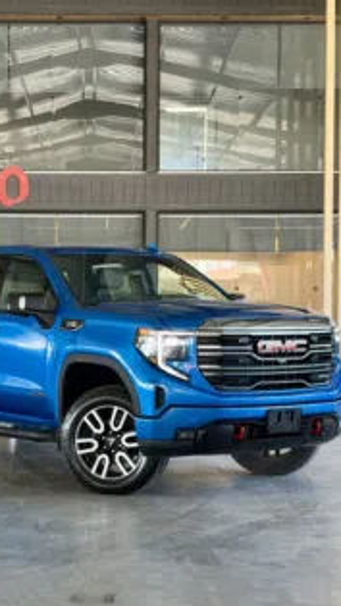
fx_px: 1158
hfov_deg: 16.7
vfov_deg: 29.2
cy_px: 381
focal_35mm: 72
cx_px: 112
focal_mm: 5.96
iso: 64
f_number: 1.6
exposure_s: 1/96
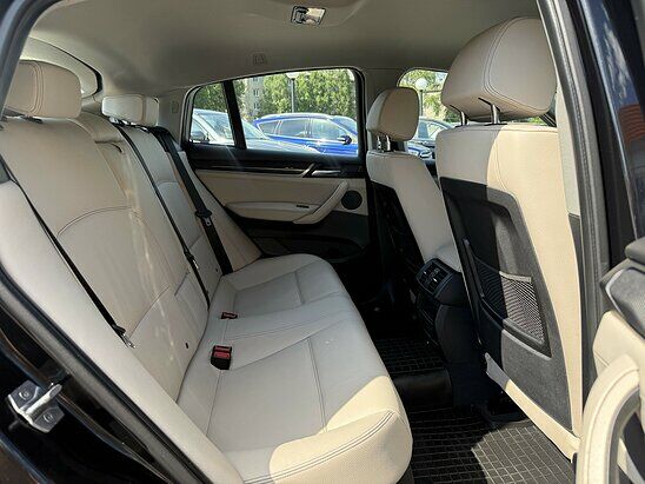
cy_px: 242
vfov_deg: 56.8
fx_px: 447
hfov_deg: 71.6
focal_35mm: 24
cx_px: 322
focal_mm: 6.76
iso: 100
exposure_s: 1/788
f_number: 1.78
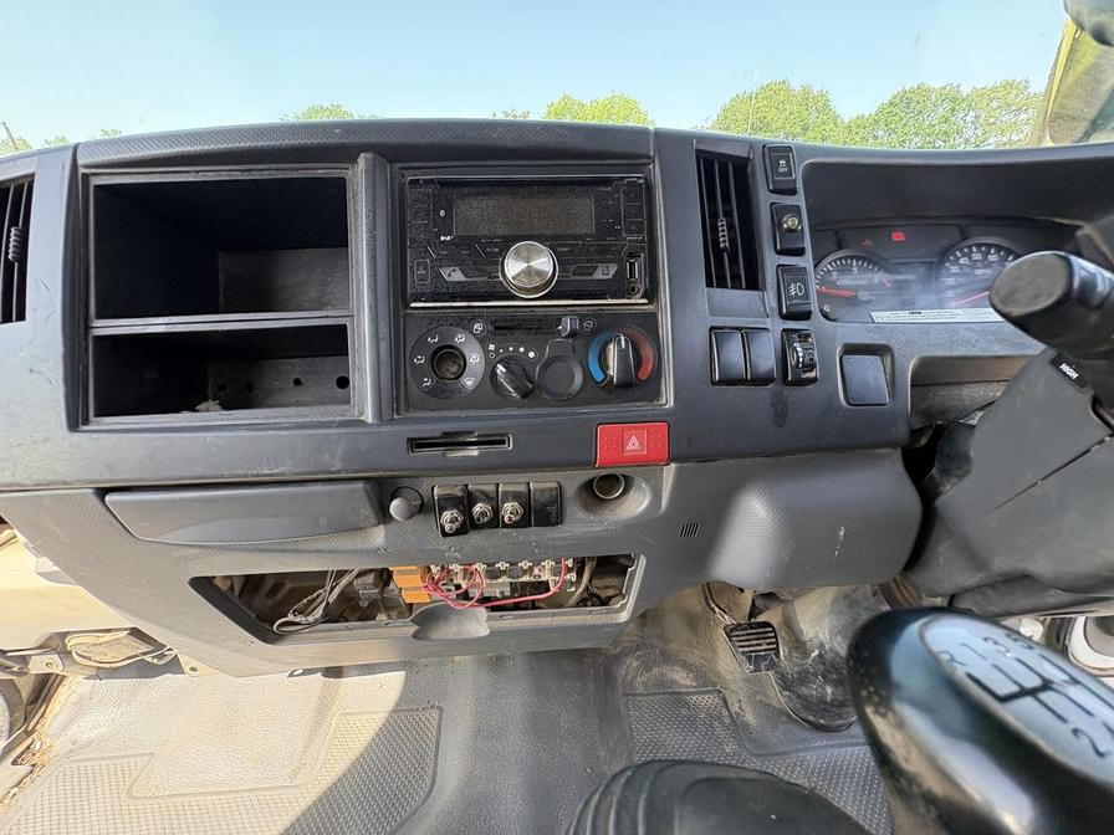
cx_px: 557
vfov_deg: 85.7
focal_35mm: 14
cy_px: 418
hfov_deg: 102.1
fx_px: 451
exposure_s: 1/132
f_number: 2.2
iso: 125
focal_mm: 2.22
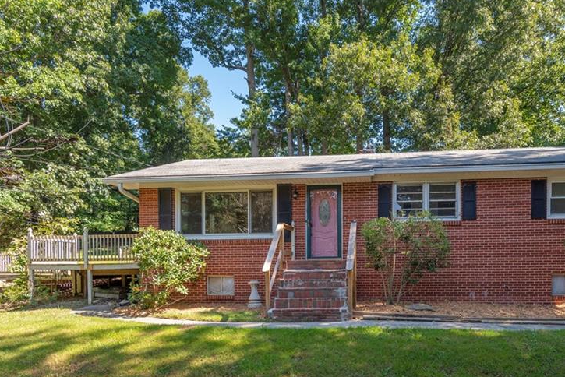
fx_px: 377
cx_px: 332
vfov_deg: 52.6
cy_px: 234
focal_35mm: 24
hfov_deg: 73.1
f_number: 7.1
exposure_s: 1/200
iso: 320
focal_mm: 17
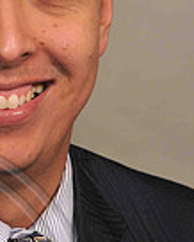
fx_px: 3173
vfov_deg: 4.4
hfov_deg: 3.5
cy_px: 77
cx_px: -13
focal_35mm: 443
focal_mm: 95
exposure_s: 1/60
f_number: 6.3
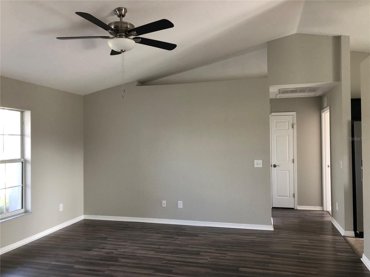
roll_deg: +1.0
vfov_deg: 49.7
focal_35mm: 28
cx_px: 185
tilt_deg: +0.8
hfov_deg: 63.4
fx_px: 299
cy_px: 138
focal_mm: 3.99
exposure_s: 1/30
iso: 32
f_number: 1.8
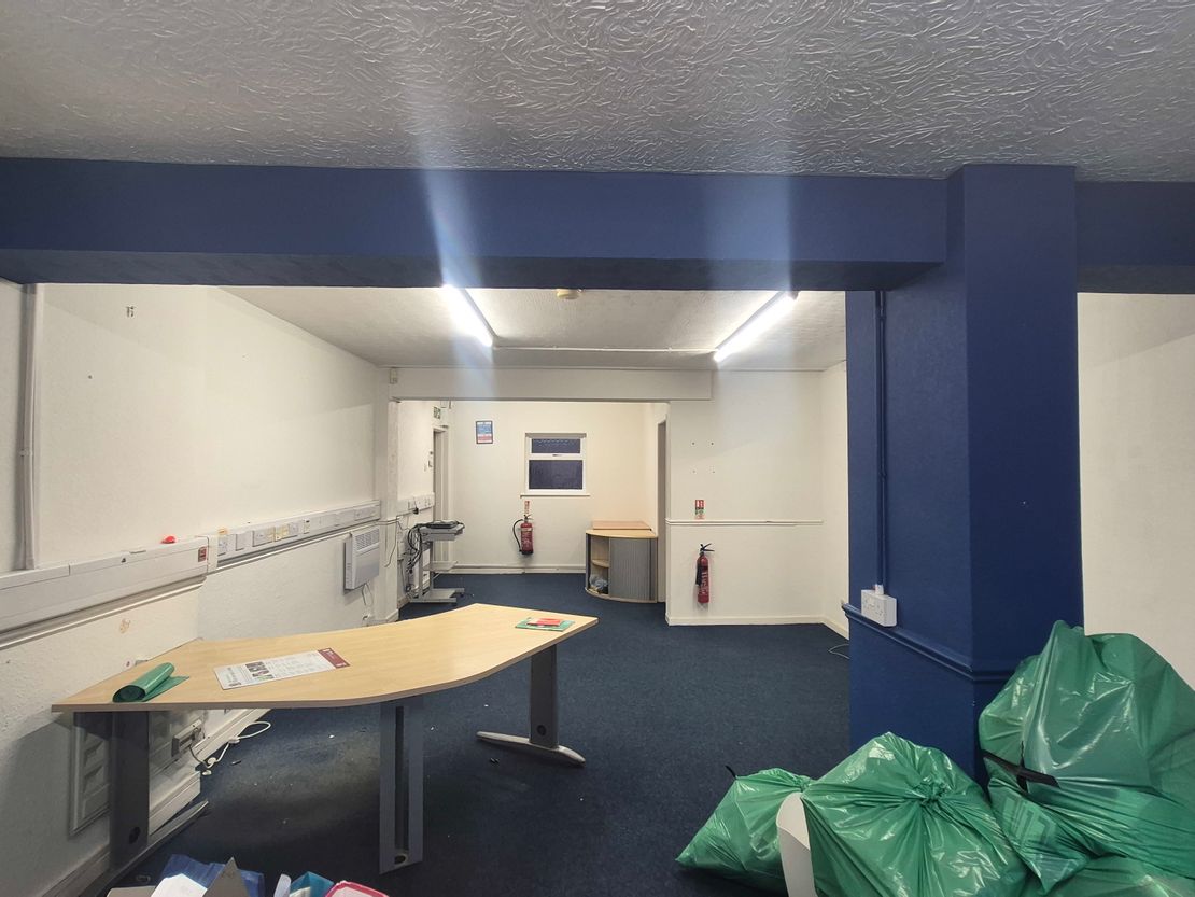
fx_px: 449
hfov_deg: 106.2
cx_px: 598
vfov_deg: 89.9
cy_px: 448
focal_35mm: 13
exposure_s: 1/50
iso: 160
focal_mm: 1.74
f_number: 2.2
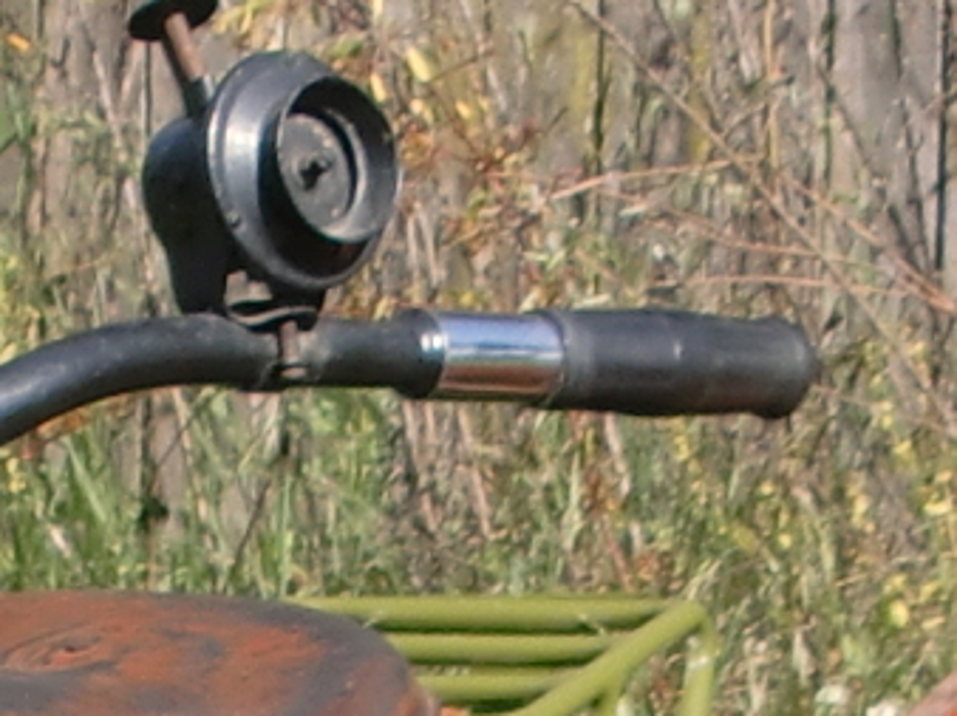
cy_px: 1322
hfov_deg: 7.2
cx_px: 0
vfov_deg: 5.4
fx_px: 7542
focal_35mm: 273
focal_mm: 6.3
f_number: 7.9
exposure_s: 1/125
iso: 64
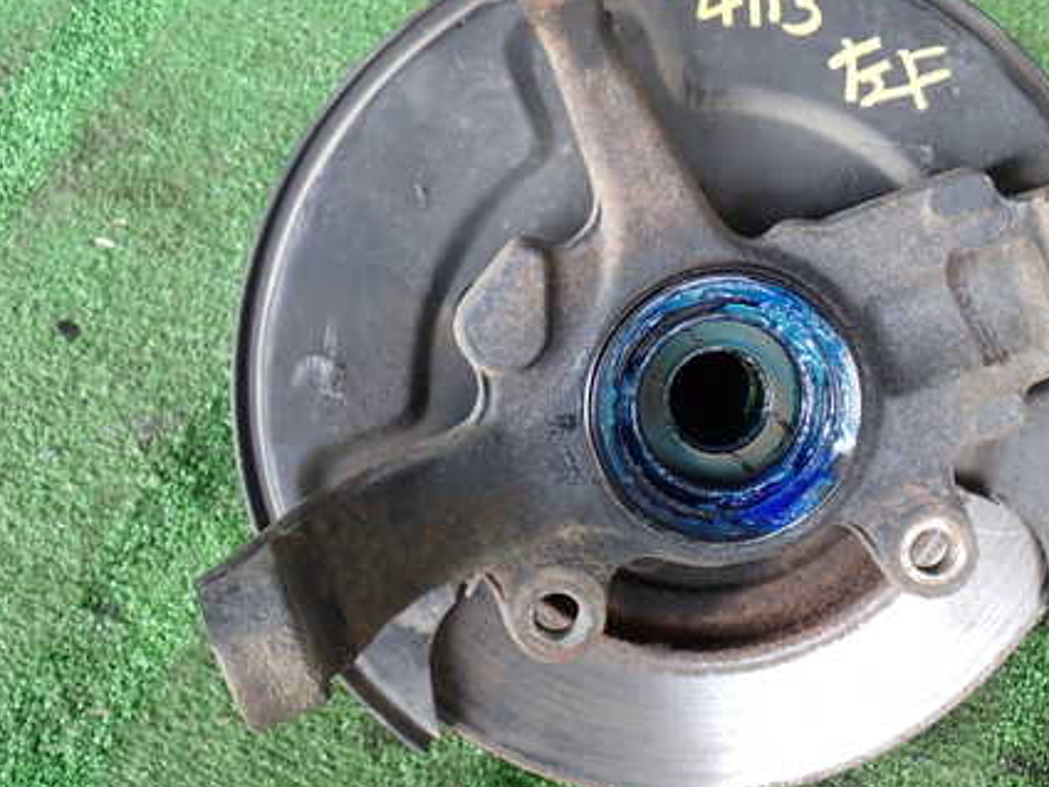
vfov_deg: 28.5
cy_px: 349
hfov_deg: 37.1
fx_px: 1545
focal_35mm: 51
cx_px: 693
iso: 200
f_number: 2.5
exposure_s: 1/60
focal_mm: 6.37
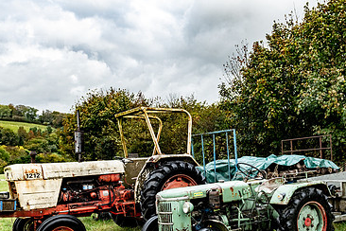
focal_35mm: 38
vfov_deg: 34.8
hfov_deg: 50.1
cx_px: 218
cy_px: 152
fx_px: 365
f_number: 5
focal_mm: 24
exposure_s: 1/640
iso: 320
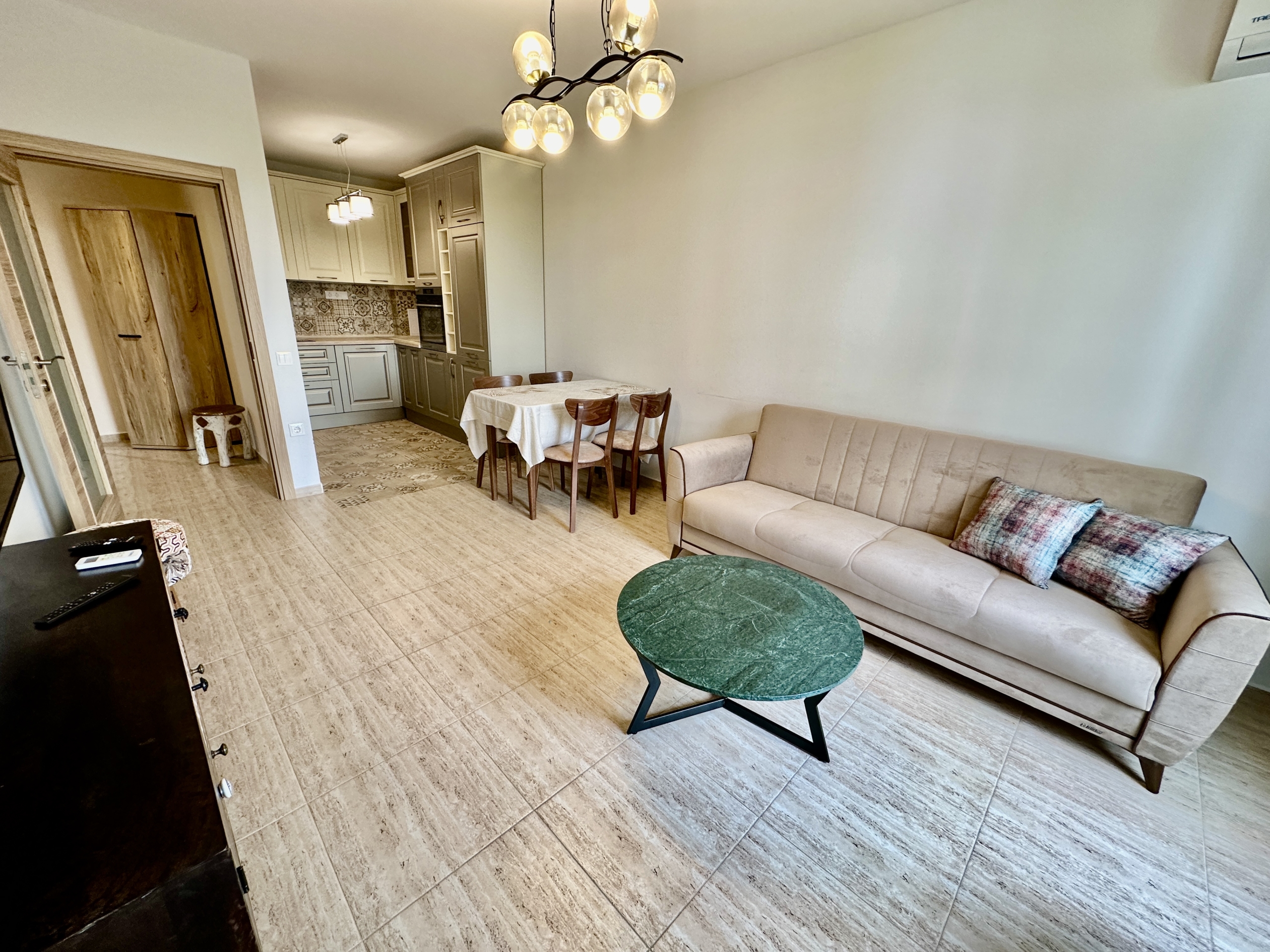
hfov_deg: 102.1
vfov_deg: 85.7
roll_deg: -2.3
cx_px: 635
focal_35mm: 14
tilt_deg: -18.5
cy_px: 476
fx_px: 514
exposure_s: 1/100
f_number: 2.2
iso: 160
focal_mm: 2.22
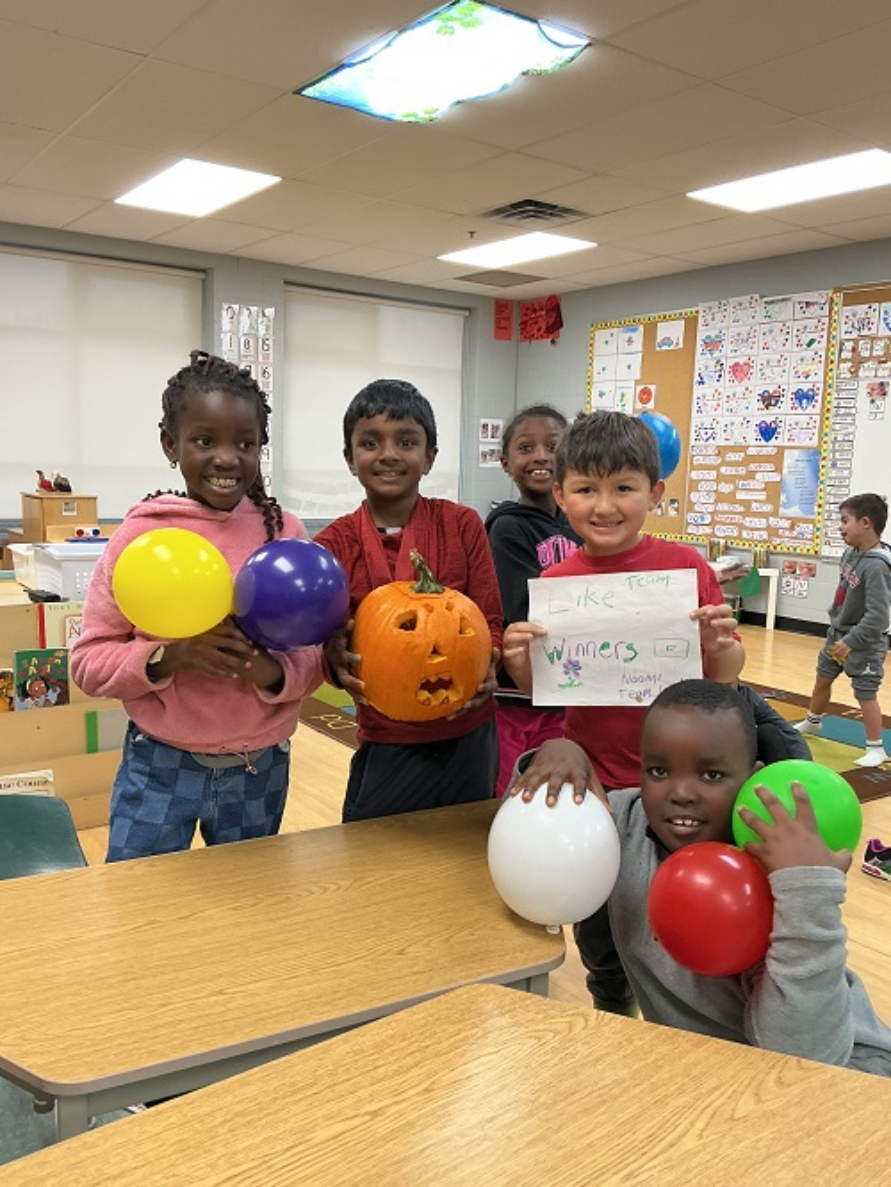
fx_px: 995
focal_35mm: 29
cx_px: 446
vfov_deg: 61.6
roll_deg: -1.8
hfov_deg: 48.3
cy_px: 594
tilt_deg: -8.4
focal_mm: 3
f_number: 1.8
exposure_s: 1/60
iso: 100
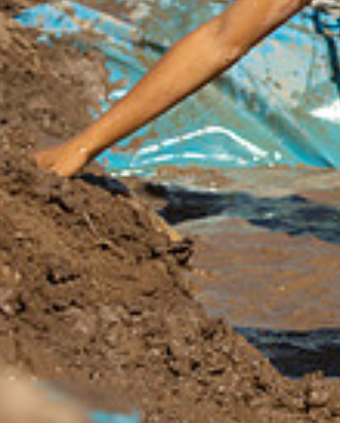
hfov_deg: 8.7
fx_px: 2096
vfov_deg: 11.5
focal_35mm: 167
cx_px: 736
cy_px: 162
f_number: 4
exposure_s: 1/1600
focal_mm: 28
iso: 100
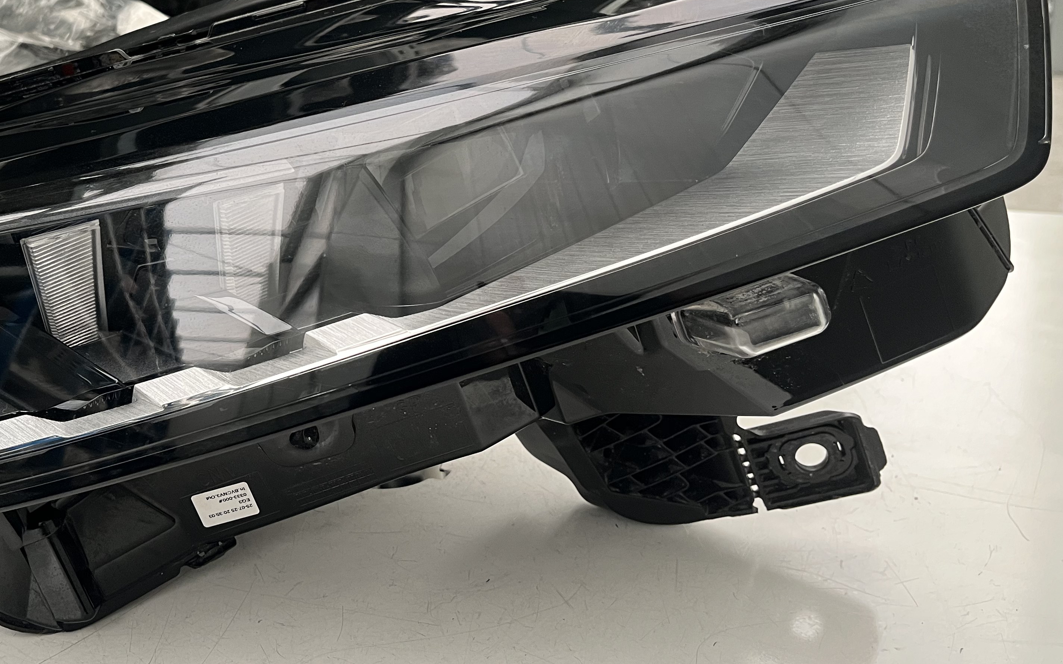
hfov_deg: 49.4
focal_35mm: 39
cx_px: 346
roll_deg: +3.2
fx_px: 1130
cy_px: 174
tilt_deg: -12.3
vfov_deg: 32.2
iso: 125
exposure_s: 1/66
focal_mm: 5.1
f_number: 1.6
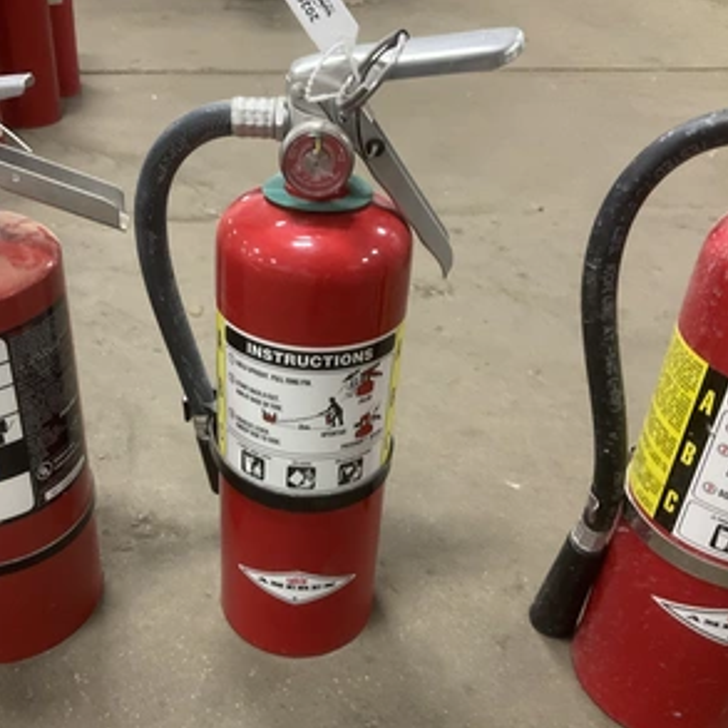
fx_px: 833
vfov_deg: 47.2
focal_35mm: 35
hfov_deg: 46.9
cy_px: 370
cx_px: 291
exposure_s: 1/40
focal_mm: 3
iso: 200
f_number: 1.8
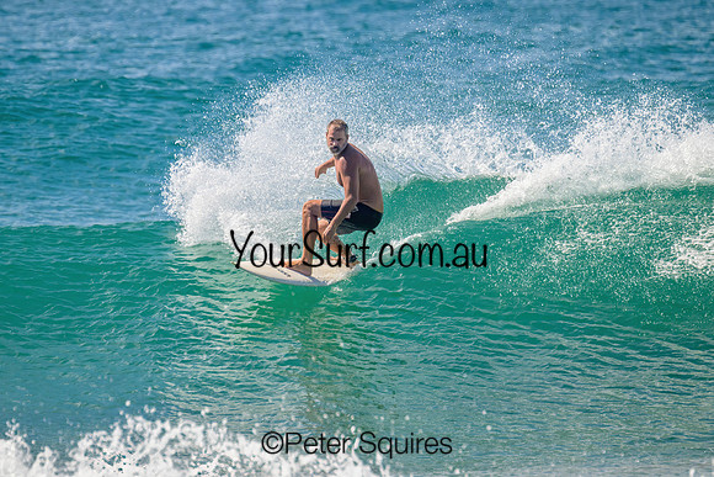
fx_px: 15060
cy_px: 203
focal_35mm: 759
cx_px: 322
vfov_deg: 1.8
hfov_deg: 2.7
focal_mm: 620
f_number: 11
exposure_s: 1/2000
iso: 800
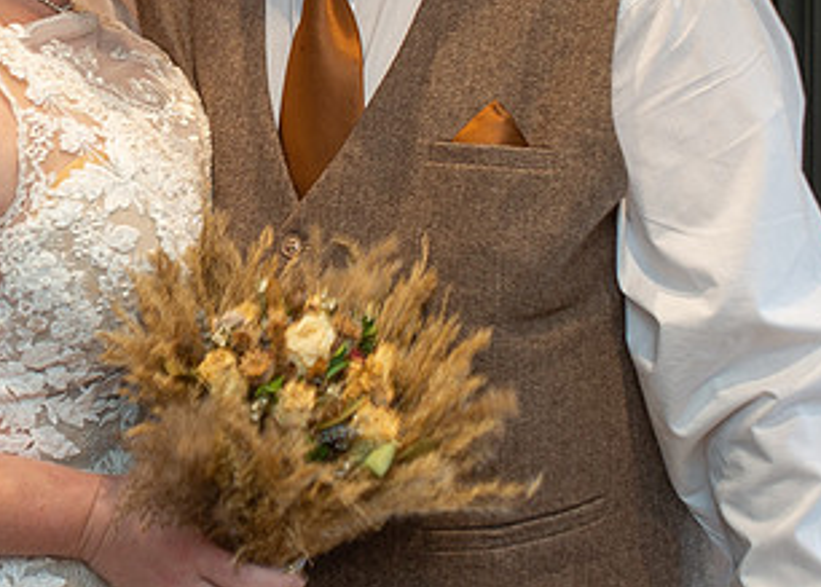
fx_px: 2147
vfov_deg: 15.1
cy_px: -86
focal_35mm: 92
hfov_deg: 21.4
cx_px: 156
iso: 160
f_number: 3.2
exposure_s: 1/80
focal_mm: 35
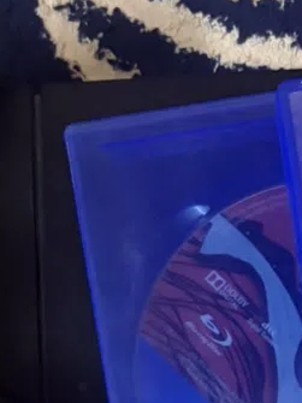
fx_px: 1234
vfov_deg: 17.4
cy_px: 531
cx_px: 255
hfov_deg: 13.9
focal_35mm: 106
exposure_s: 1/25
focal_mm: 5.96
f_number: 1.6
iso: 640
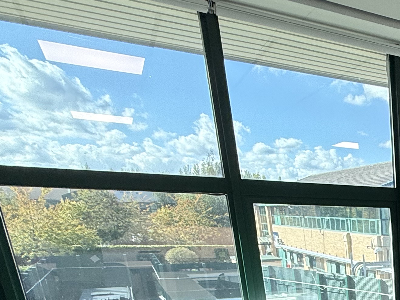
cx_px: 516
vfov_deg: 28.2
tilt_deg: -18.2
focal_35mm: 43
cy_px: 381
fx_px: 497
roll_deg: -1.4
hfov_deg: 32.9
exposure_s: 1/102
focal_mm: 2.22
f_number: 2.2
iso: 64
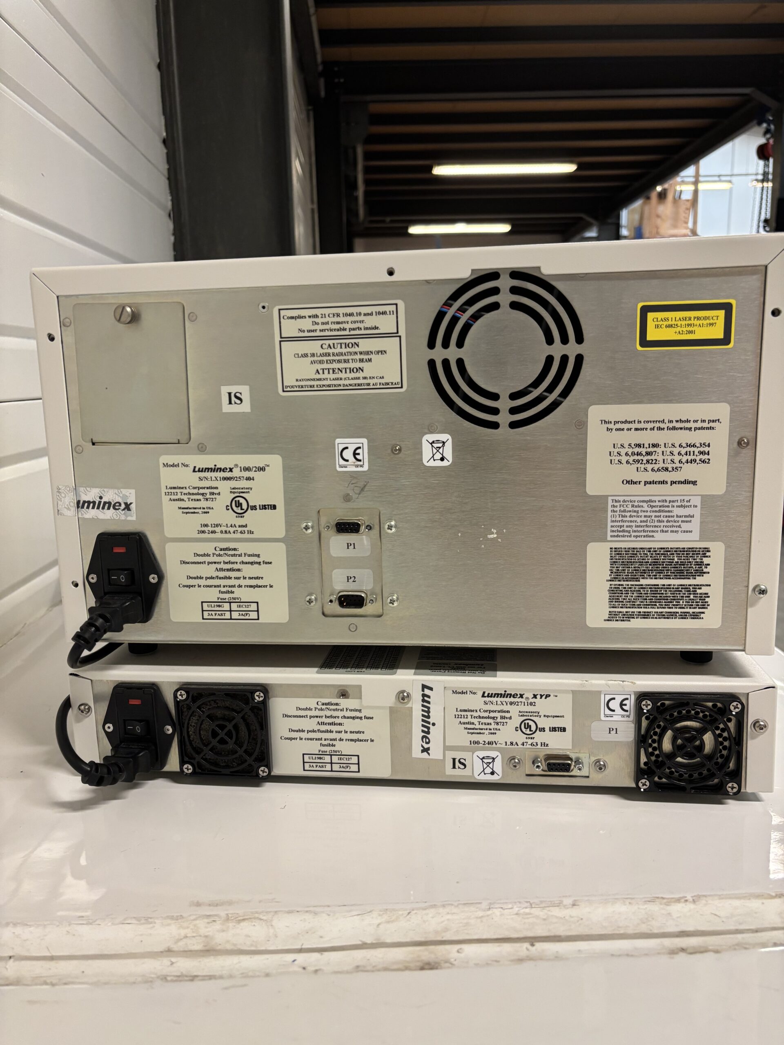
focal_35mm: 26
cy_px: 522
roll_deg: +0.6
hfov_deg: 53.1
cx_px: 392
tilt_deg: -11.4
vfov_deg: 67.3
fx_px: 785
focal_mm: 5.96
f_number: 1.6
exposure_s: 1/50
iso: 160
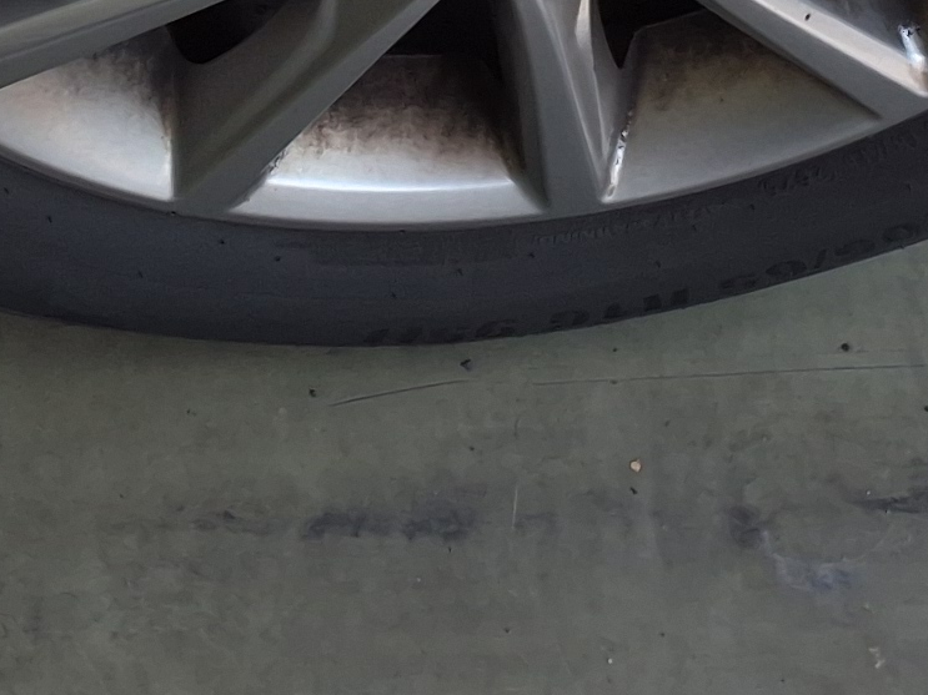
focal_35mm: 123
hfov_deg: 16.0
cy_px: -411
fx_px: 3297
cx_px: 427
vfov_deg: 11.4
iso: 32
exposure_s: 1/525
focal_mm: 2.91
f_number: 1.9
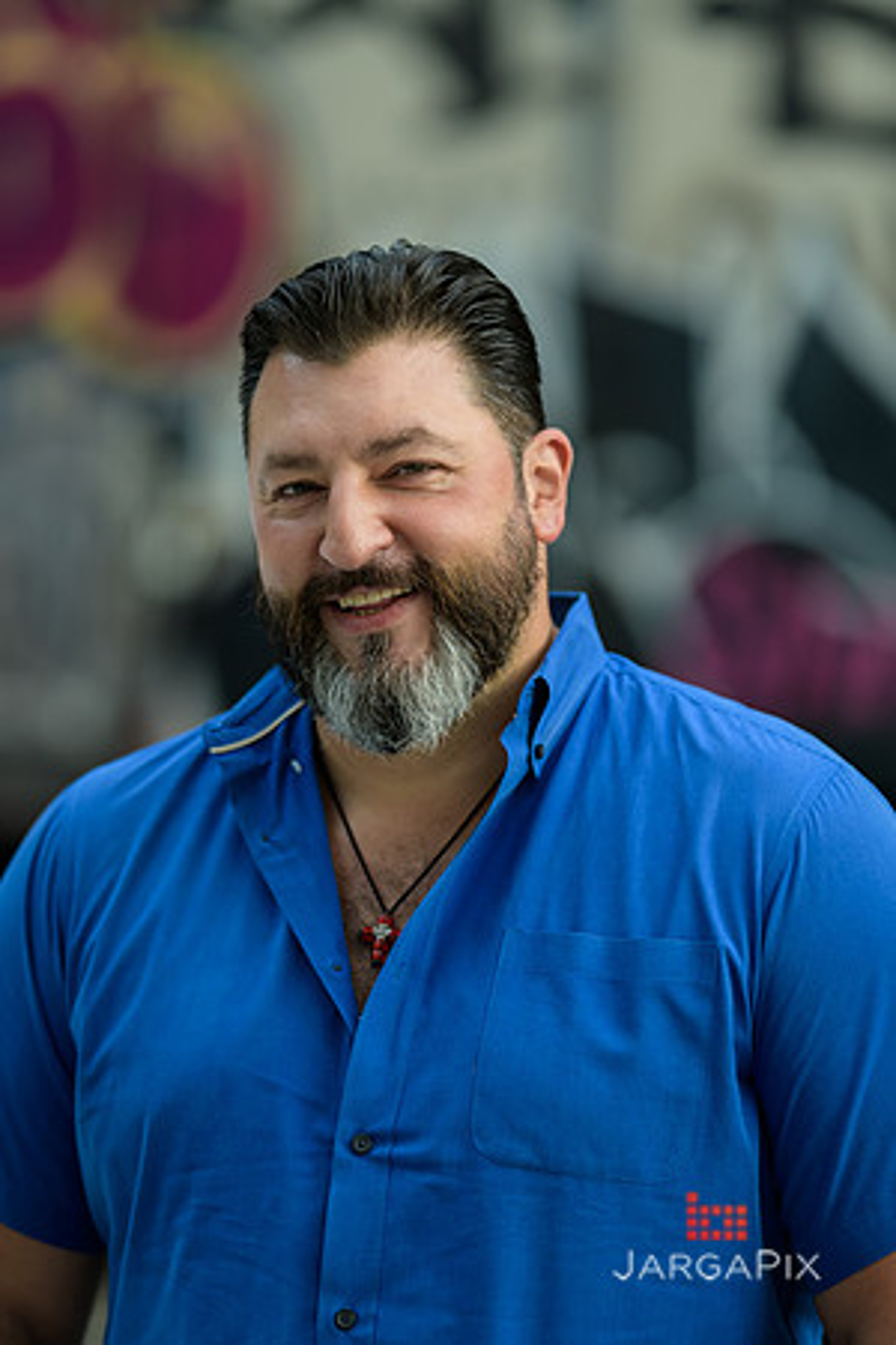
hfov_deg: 10.2
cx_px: 448
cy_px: 672
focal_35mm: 135
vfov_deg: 15.2
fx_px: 5040
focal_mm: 135
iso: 200
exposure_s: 1/250
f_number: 2
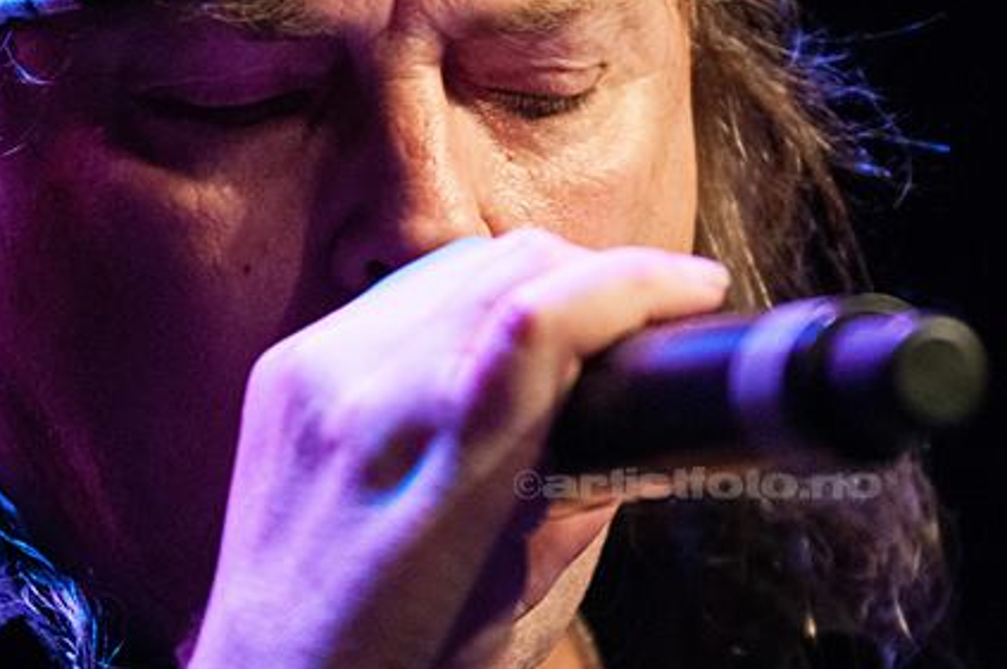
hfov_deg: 4.4
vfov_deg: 2.9
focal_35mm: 473
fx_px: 13211
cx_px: 531
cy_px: 312
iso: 1600
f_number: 2.8
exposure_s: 1/250
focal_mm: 185
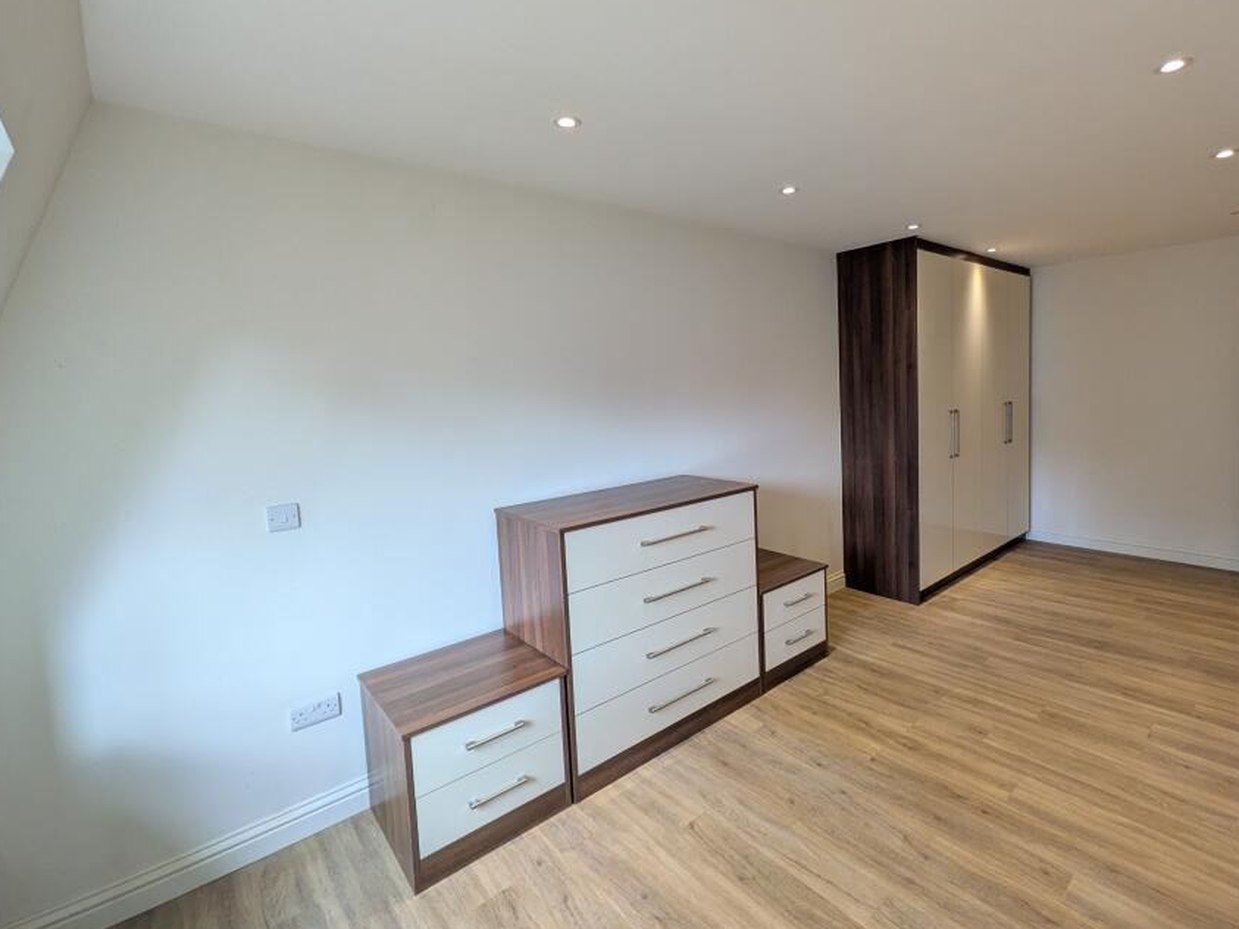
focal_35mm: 17
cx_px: 713
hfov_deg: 90.4
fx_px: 608
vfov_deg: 74.6
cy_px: 428
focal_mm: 1.85
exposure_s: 1/100
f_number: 2.2
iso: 161
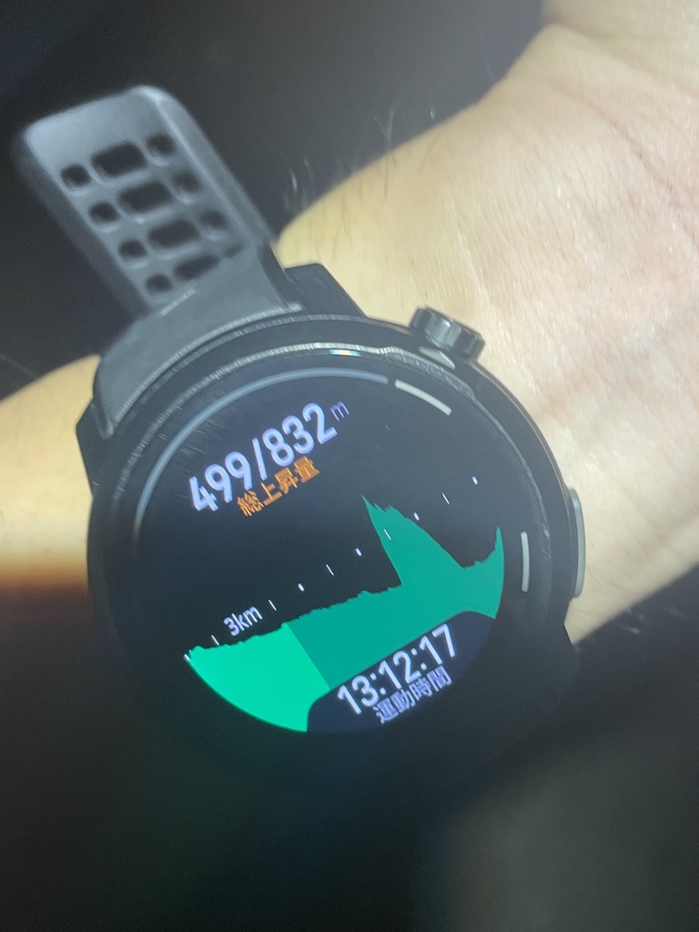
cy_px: 466
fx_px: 700
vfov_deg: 67.3
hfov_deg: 53.1
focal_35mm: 26
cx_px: 350
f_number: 1.6
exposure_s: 1/95
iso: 125
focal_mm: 4.2
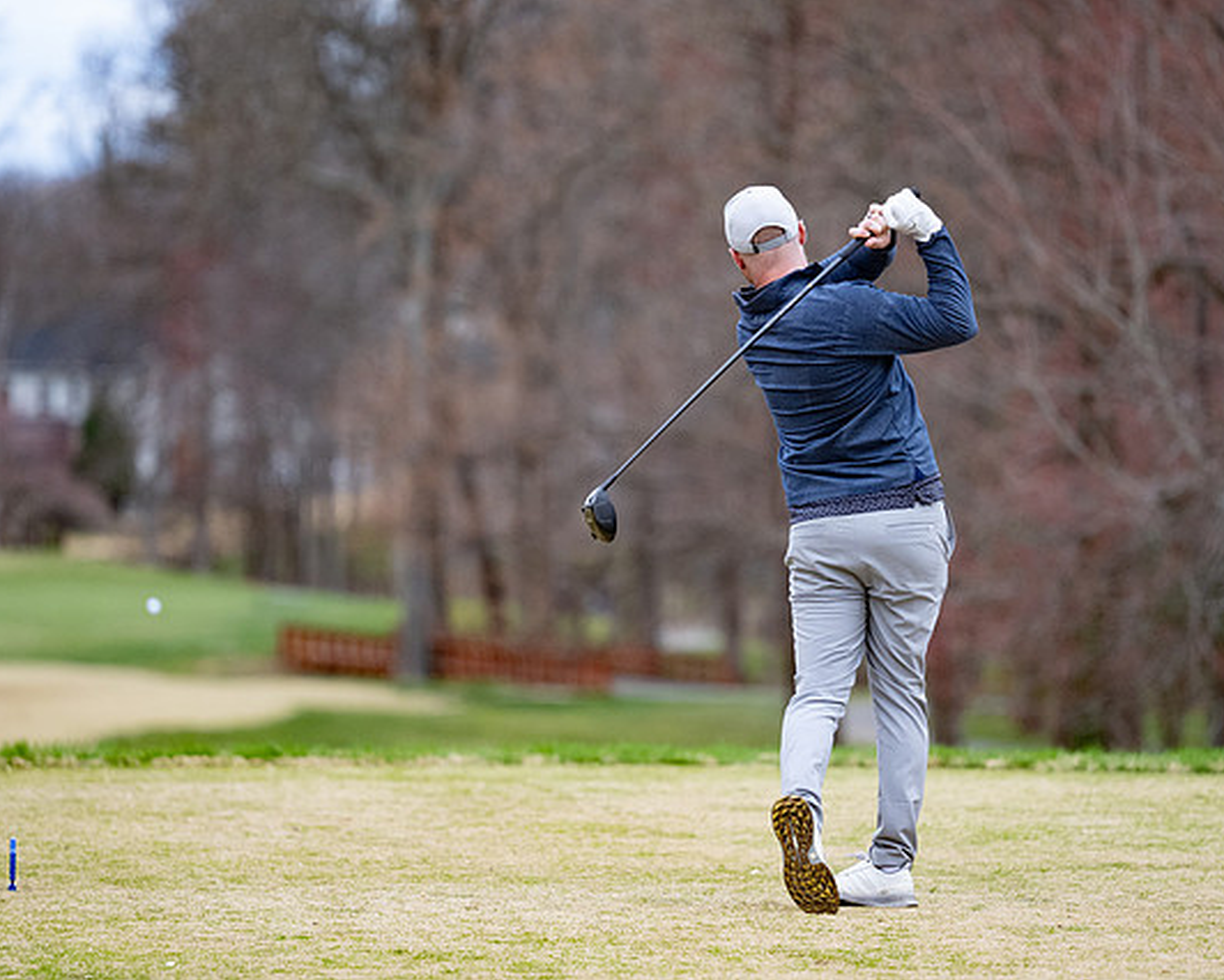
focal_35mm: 250
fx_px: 9060
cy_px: 509
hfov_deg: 7.7
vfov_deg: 6.2
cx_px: 670
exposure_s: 1/5000
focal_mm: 165
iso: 1400
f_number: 2.8
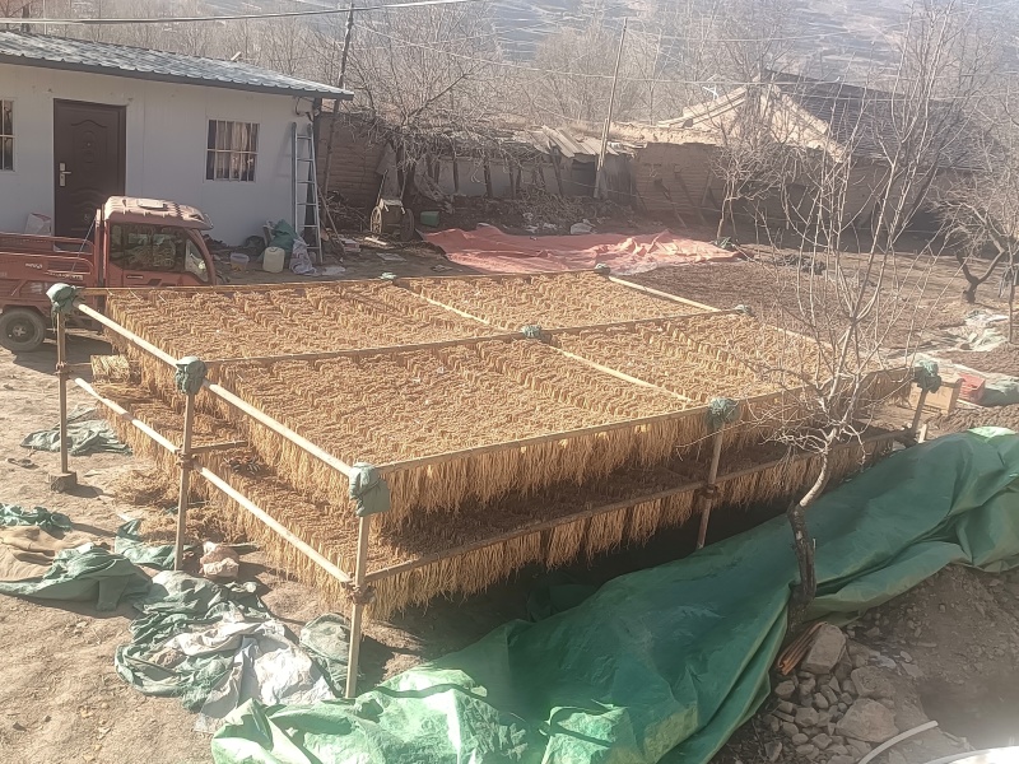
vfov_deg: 41.8
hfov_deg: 54.0
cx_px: 510
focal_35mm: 34
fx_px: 1001
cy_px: 382
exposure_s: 1/180
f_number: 1.9
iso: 100
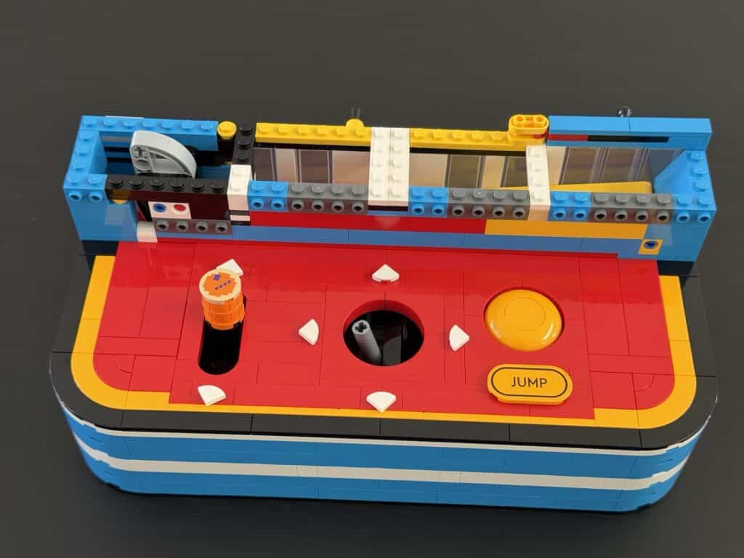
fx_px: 1032
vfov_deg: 30.3
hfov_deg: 39.7
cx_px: 372
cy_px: 279
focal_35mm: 48
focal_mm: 6.76
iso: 160
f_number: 1.78
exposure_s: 1/60
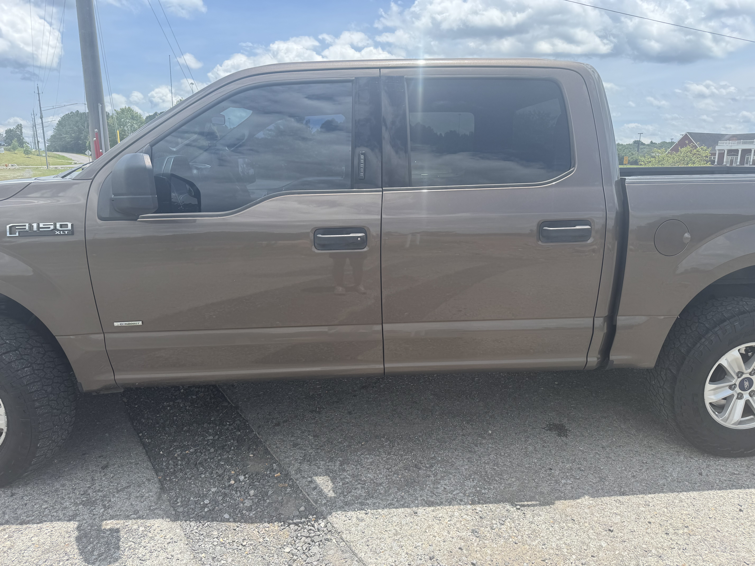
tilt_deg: -12.8
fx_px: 523
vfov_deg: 56.8
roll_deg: +0.6
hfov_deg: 71.6
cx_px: 378
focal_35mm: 24
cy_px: 283
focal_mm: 6.76
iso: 80
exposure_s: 1/2506
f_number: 1.78
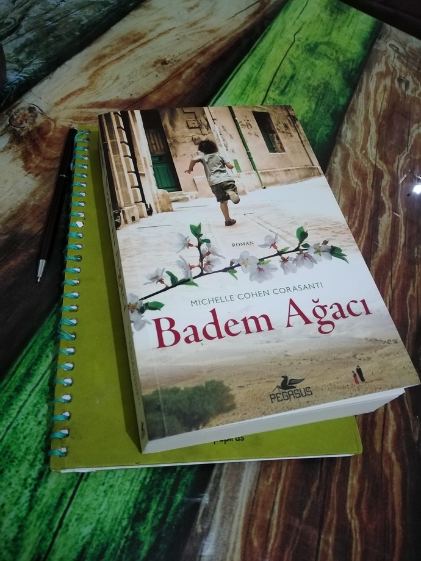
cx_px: 210
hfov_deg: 53.1
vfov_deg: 67.3
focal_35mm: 26
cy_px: 280
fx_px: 422
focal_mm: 3.62
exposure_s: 1/20
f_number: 1.8
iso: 577
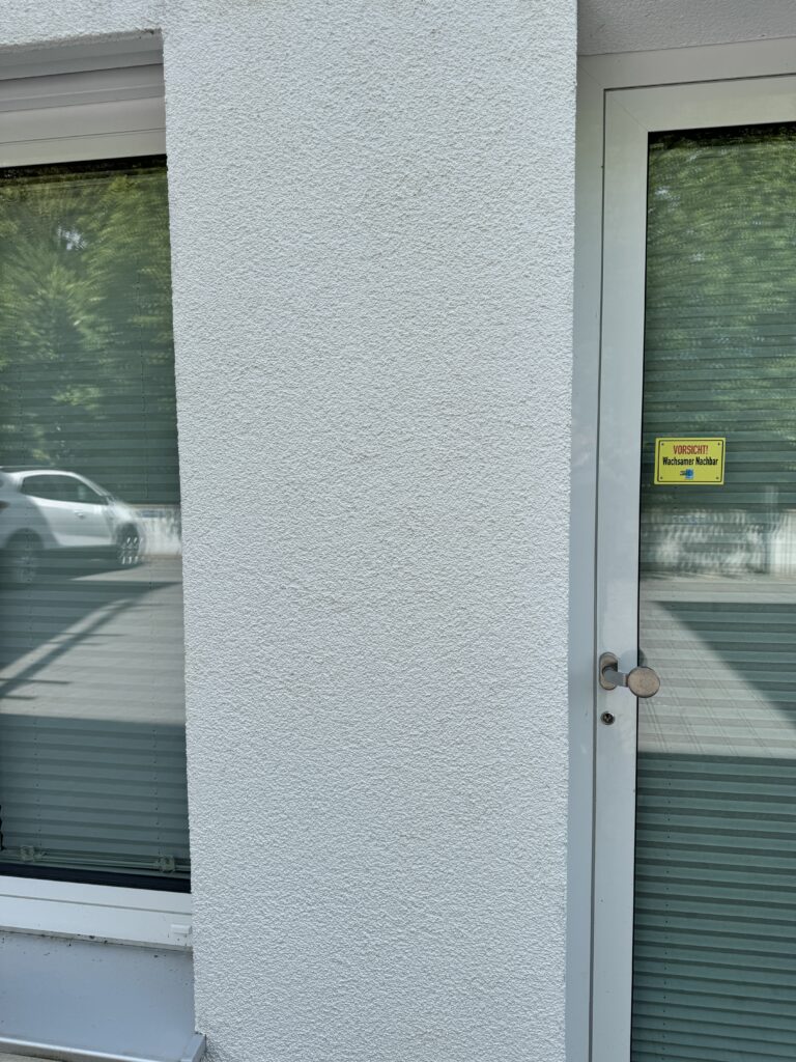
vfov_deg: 71.6
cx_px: 398
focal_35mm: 24
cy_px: 531
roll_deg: -0.9
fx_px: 736
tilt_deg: -5.5
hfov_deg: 56.8
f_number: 1.78
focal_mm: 6.76
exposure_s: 1/1678
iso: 80
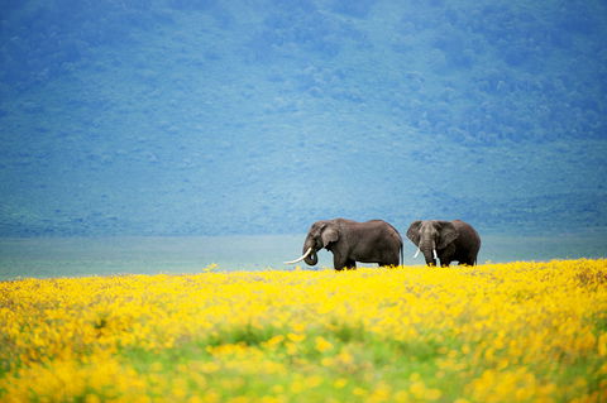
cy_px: 202
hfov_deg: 5.2
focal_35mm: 400
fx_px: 6737
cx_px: 304
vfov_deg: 3.4
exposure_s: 1/500
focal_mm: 400
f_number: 4
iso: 200
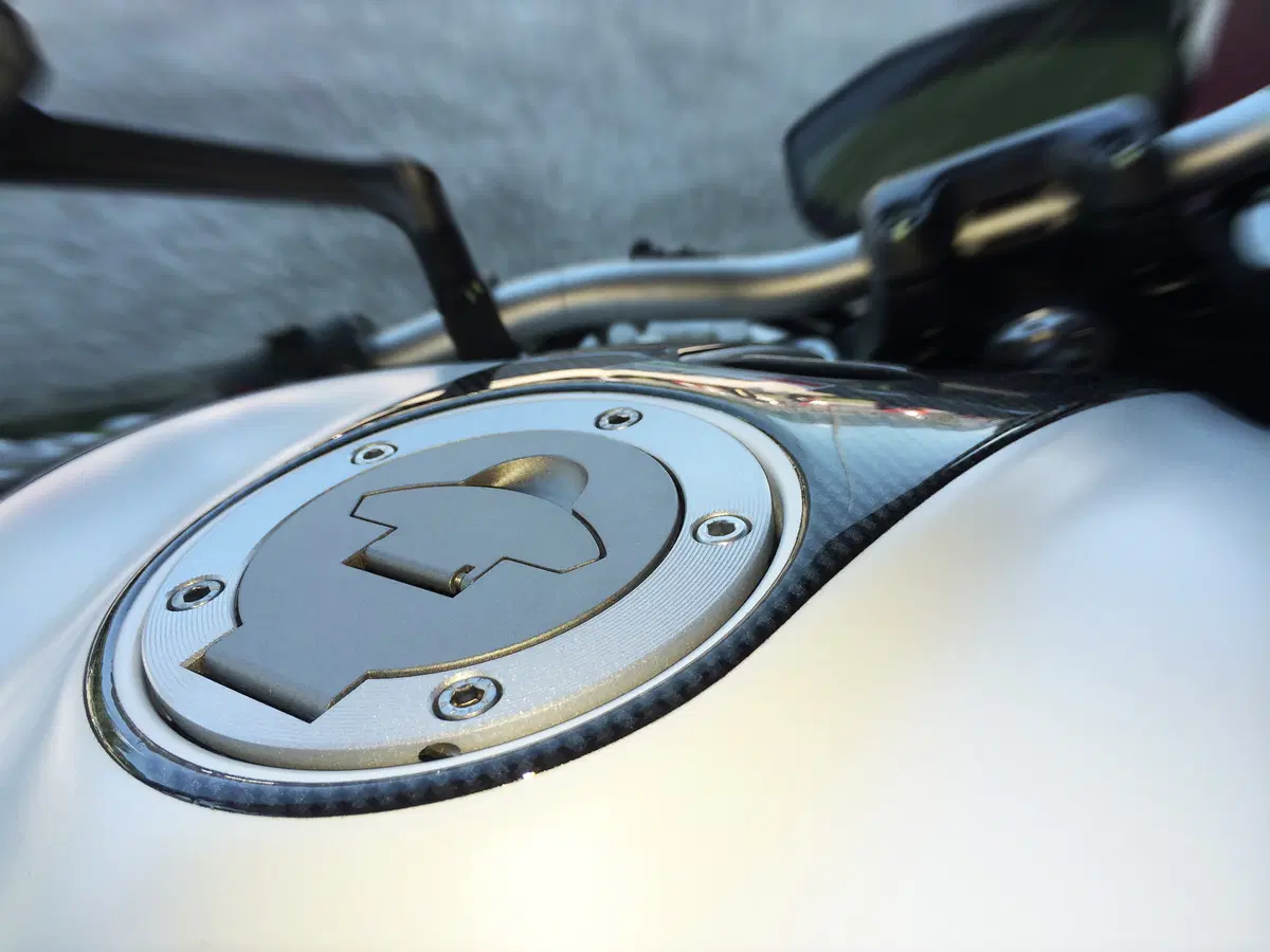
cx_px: 635
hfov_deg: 60.0
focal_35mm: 30
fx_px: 1101
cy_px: 476
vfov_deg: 46.8
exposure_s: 1/252
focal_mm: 4.12
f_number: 2.2
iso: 32
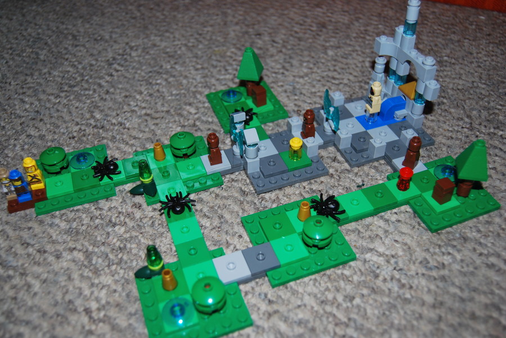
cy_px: 169
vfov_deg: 38.4
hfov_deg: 55.1
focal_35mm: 34
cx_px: 253
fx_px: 485
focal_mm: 23
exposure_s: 1/60
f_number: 3.8
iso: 200
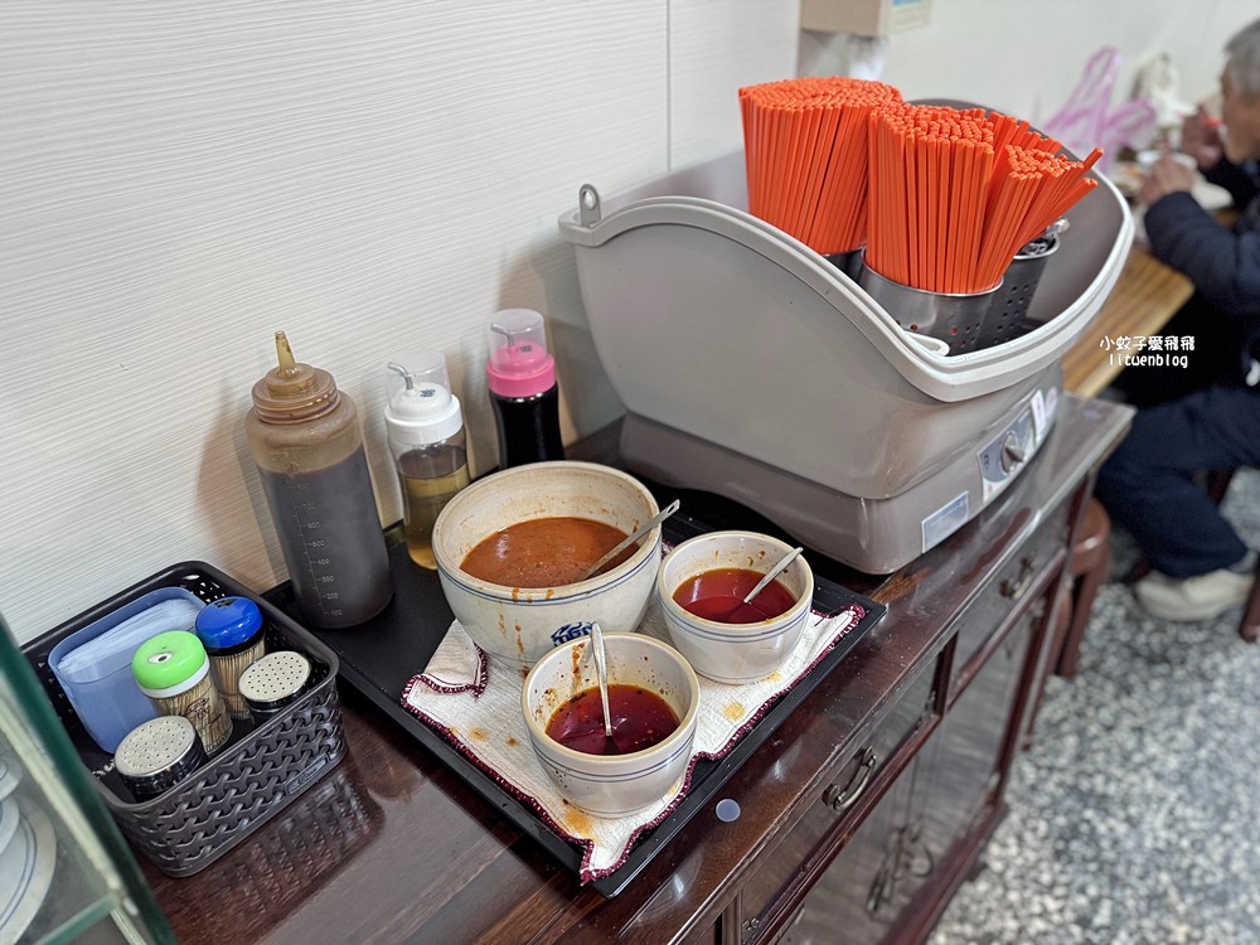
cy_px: 472
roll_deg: +2.4
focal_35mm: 24
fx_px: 874
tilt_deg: -32.1
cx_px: 630
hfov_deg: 71.6
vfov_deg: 56.8
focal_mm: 6.76
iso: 250
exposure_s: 1/60
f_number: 1.78
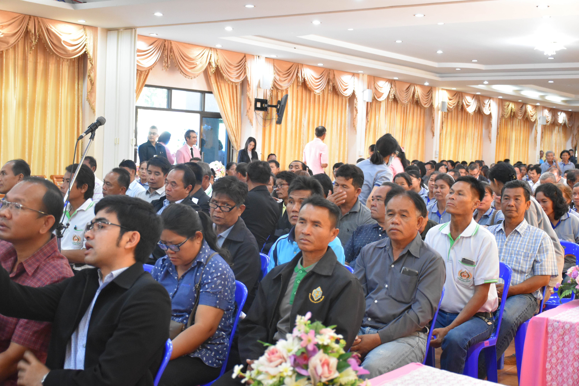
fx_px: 820
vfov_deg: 26.5
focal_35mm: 51
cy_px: 193
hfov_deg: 38.9
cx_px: 290
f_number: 4.2
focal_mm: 34
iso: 3200
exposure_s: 1/60
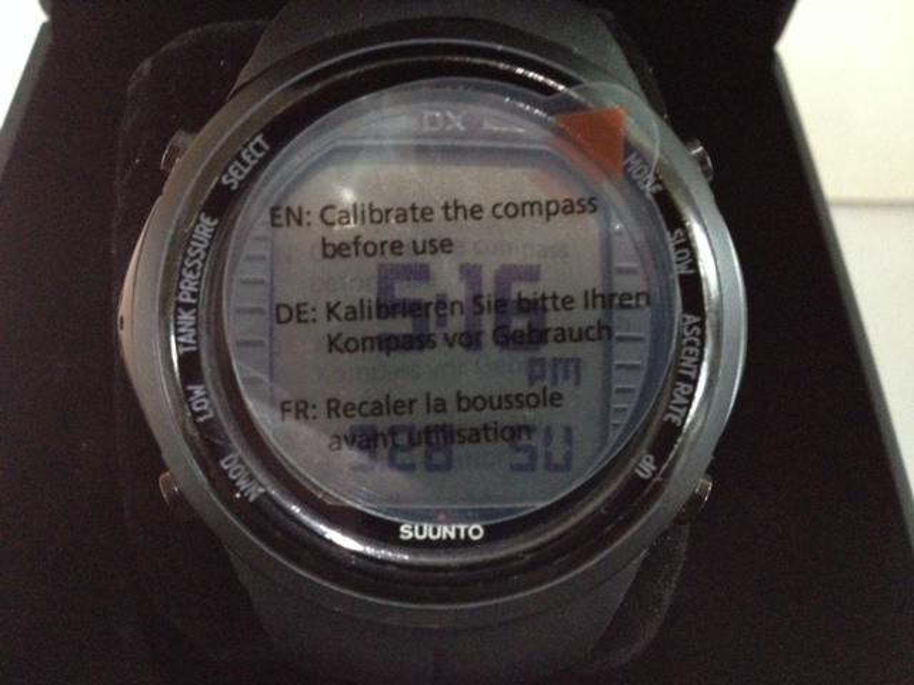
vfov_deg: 40.7
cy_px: 342
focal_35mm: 35
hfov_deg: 52.6
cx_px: 457
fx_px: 924
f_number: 2.4
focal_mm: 4.28
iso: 800
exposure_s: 1/15
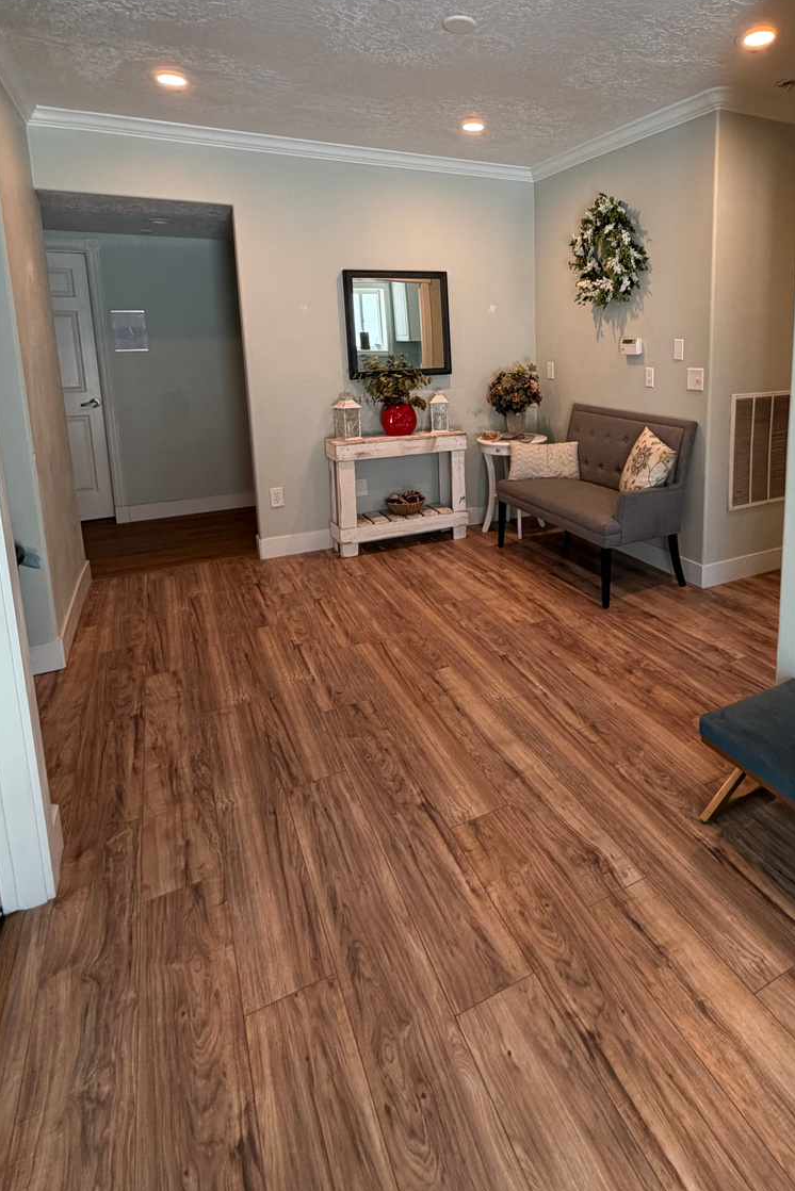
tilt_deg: -8.9
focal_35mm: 20
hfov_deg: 60.6
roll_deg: +0.6
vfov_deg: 82.3
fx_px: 662
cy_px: 445
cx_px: 524
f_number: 2.2
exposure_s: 1/60
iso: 200
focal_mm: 2.22
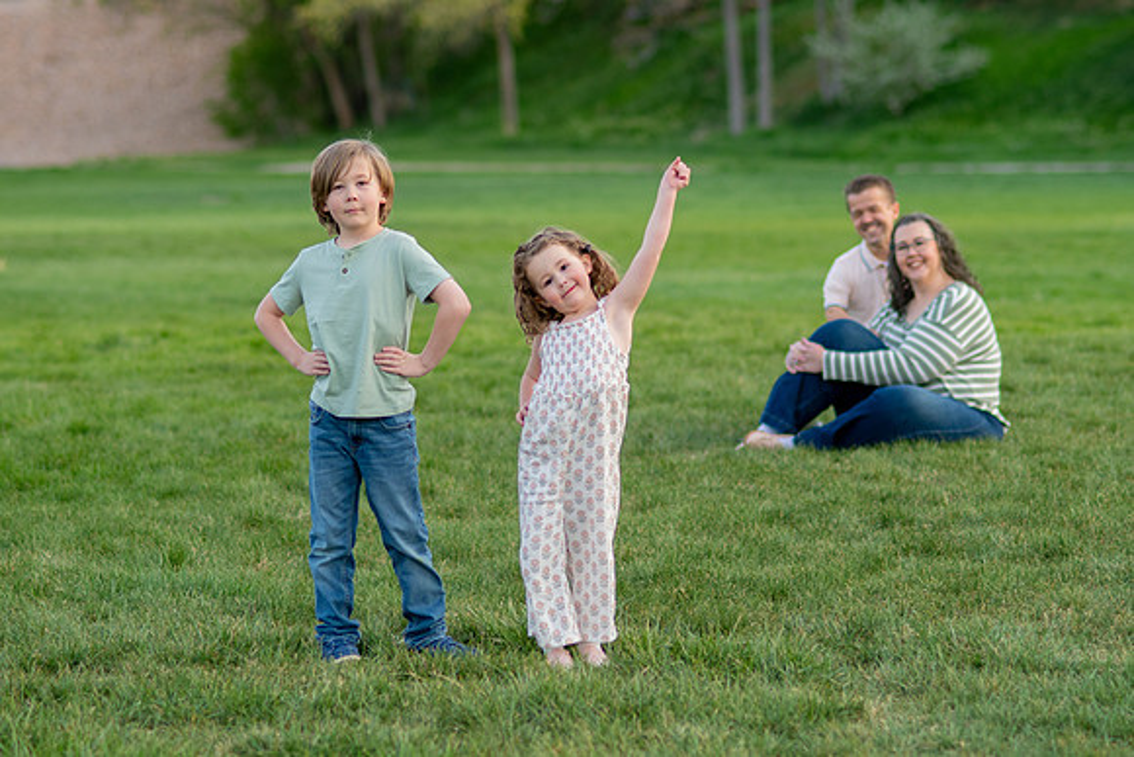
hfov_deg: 16.1
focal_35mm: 128
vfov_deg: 10.8
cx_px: 567
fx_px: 4017
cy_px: 378
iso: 200
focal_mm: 85
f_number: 2.2
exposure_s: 1/800
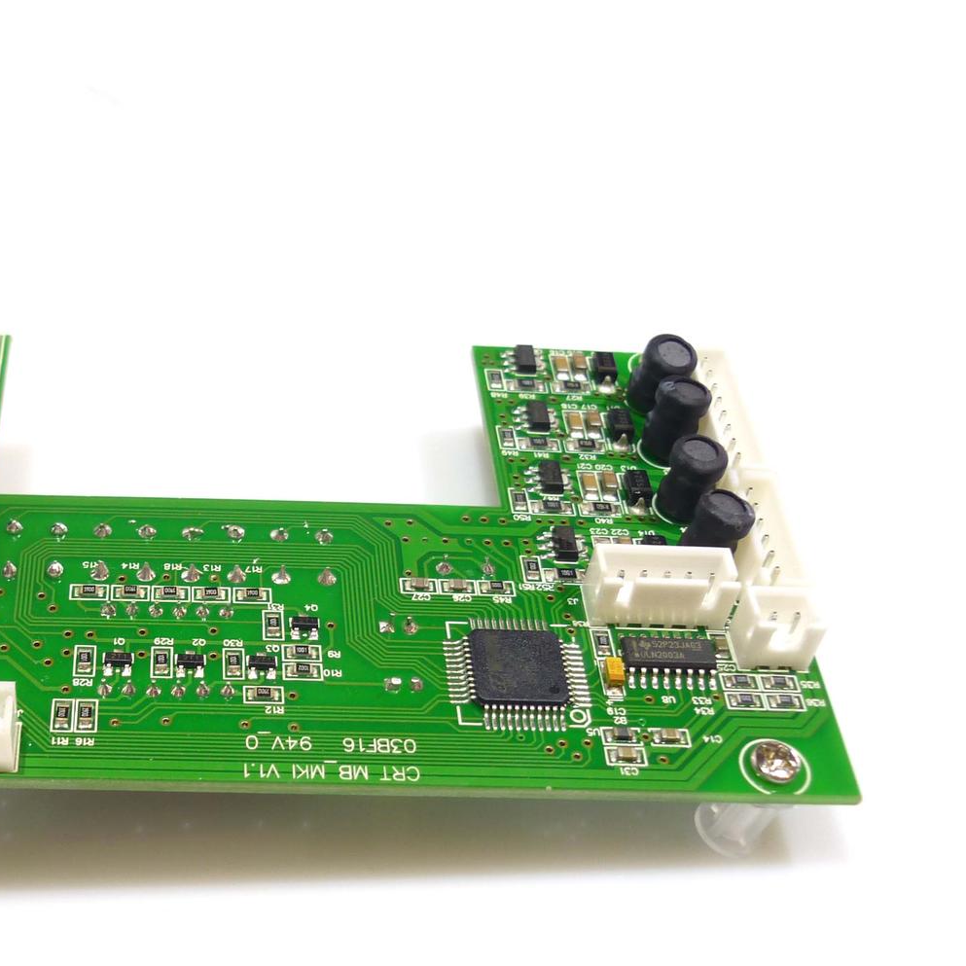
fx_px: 1484
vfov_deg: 36.0
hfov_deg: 35.0
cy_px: 554
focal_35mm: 47
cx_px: 209
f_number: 2.8
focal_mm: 5.5
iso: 80
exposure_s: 1/60
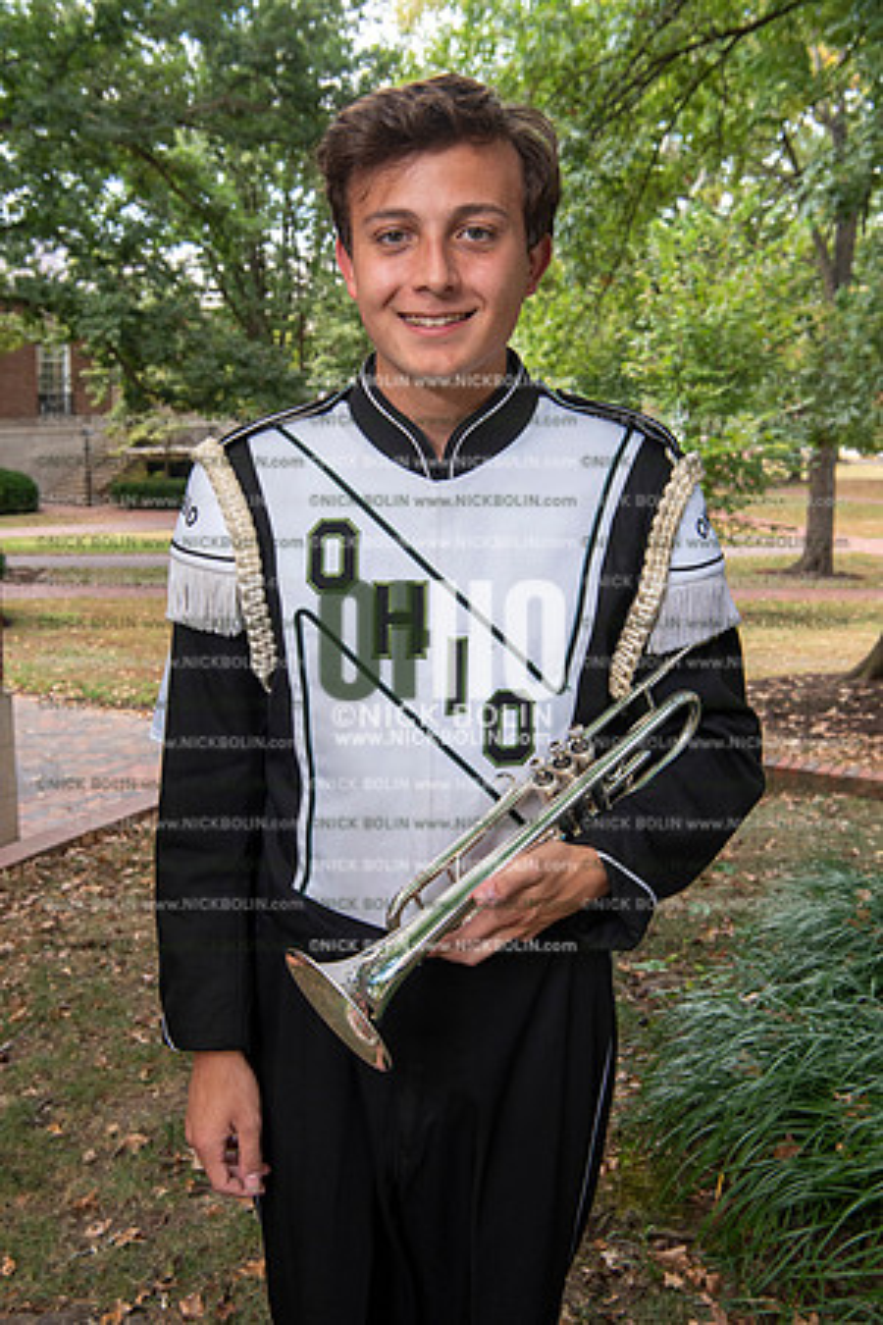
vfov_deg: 50.7
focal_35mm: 38
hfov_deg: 35.1
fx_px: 1398
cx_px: 442
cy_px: 662
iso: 500
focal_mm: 38
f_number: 8
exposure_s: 1/100
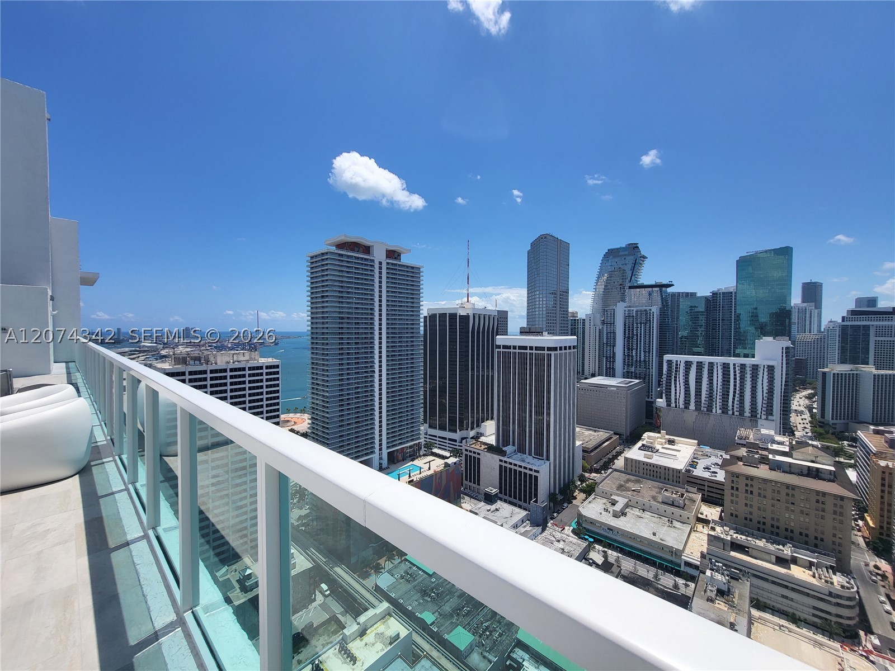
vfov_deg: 89.9
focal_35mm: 13
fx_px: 336
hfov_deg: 106.2
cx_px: 448
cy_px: 336
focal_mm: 1.74
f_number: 2.2
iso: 32
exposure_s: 1/2131
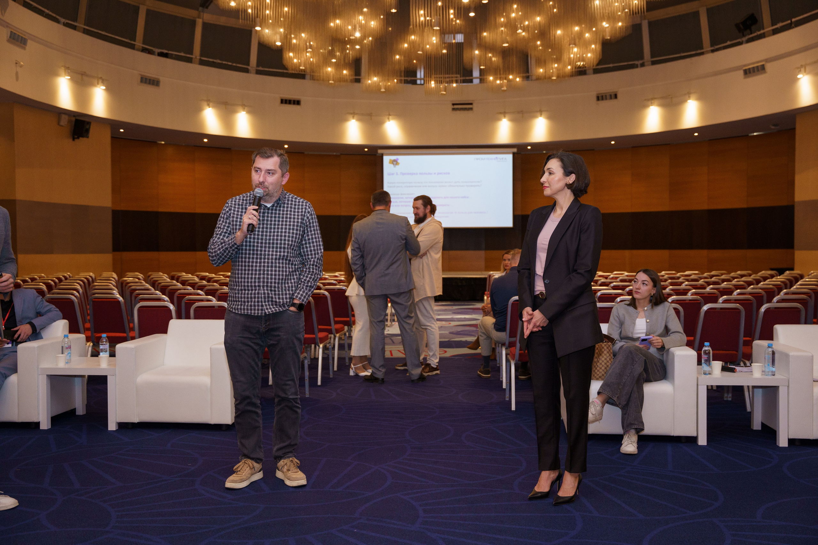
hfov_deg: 53.5
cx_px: 409
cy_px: 272
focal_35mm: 36
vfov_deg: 37.2
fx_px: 811
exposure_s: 1/160
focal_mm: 35.7
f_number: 3.2
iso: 1600
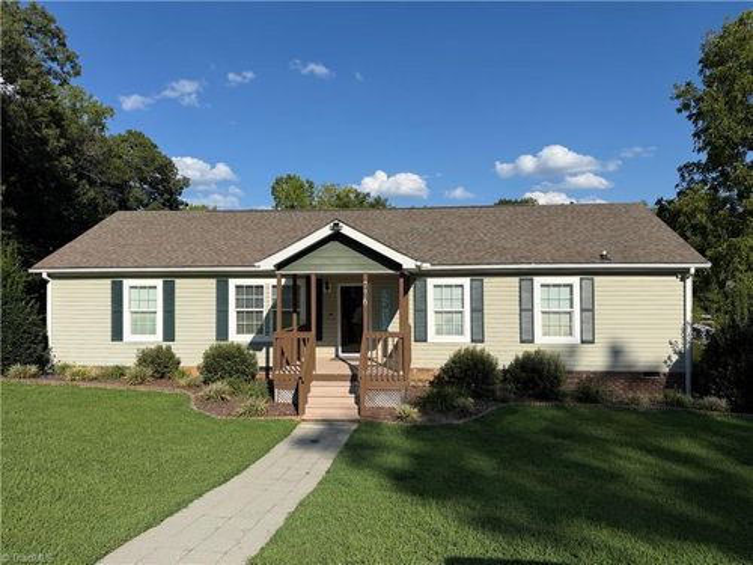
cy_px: 282
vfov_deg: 56.8
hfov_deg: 71.6
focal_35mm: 24
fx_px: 522
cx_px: 376
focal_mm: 6.76
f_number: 1.78
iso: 80
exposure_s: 1/6711
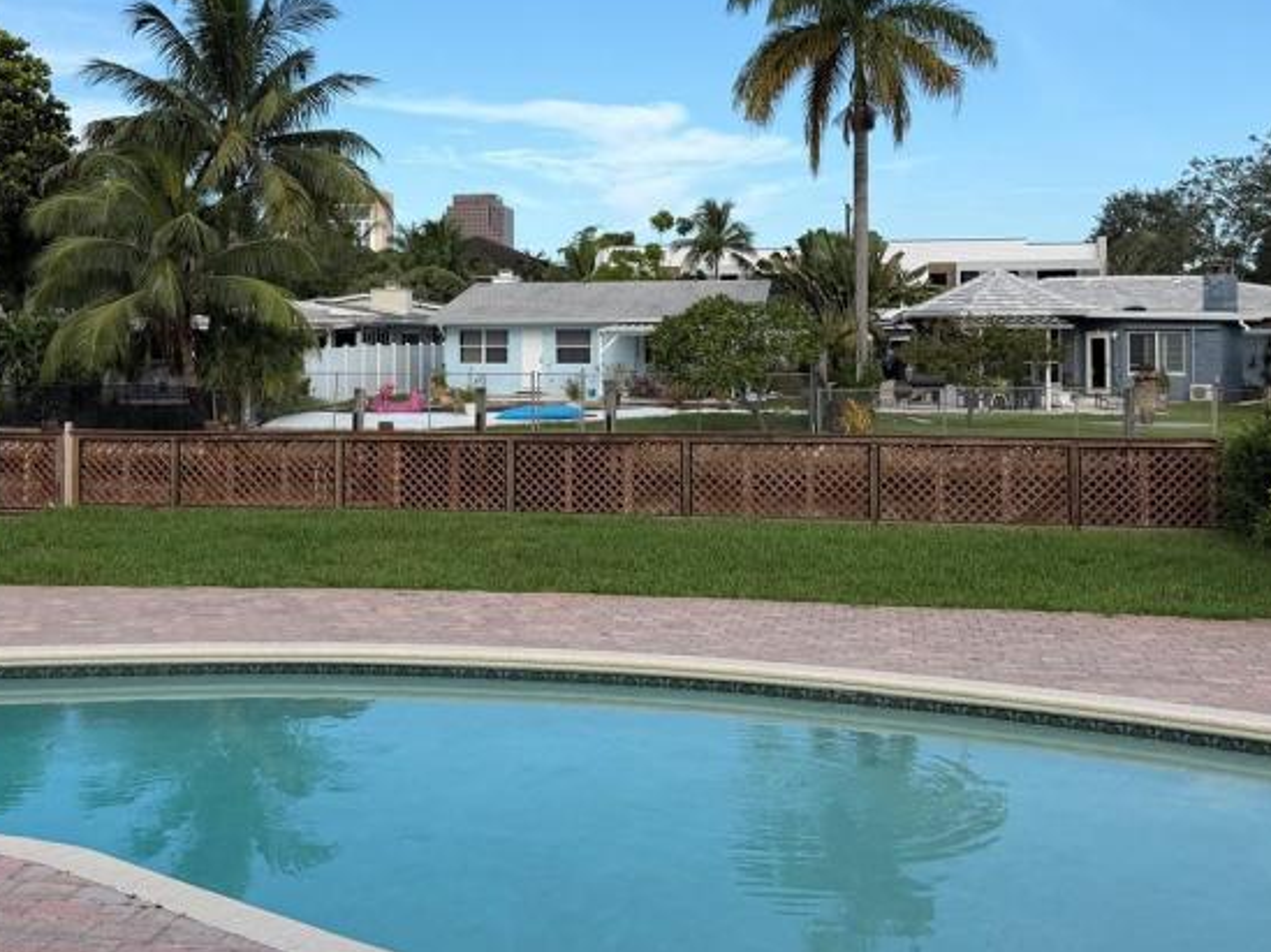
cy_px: 308
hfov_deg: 44.6
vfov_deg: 34.0
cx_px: 523
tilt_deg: +1.9
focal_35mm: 42
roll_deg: +0.5
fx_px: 1541
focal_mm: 6.76
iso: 80
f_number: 1.78
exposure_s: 1/2801
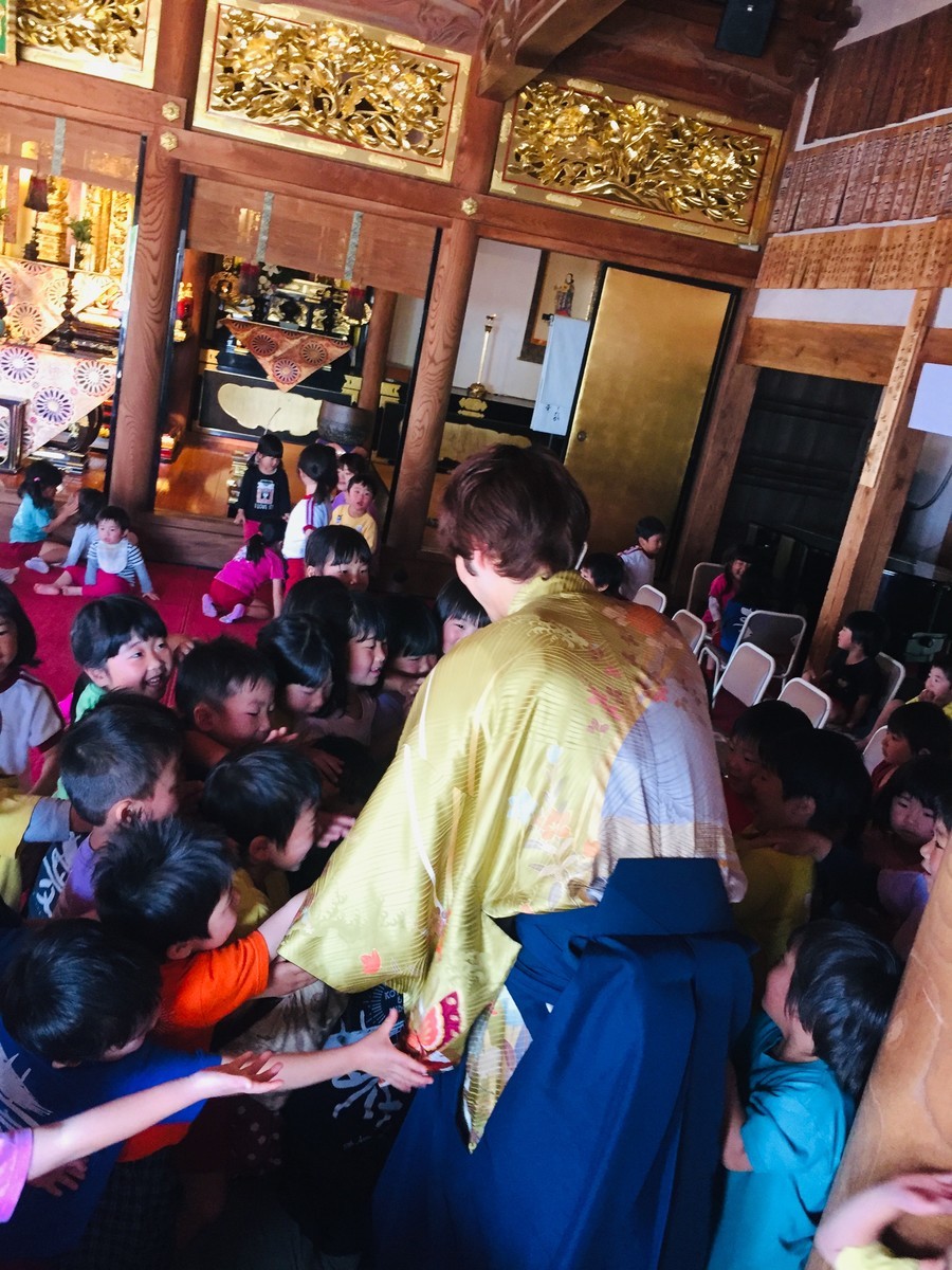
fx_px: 1063
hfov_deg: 48.2
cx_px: 476
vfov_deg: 61.7
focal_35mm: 29
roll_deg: -9.7
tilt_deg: -15.3
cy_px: 635
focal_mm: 4.15
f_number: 2.2
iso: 160
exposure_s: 1/30
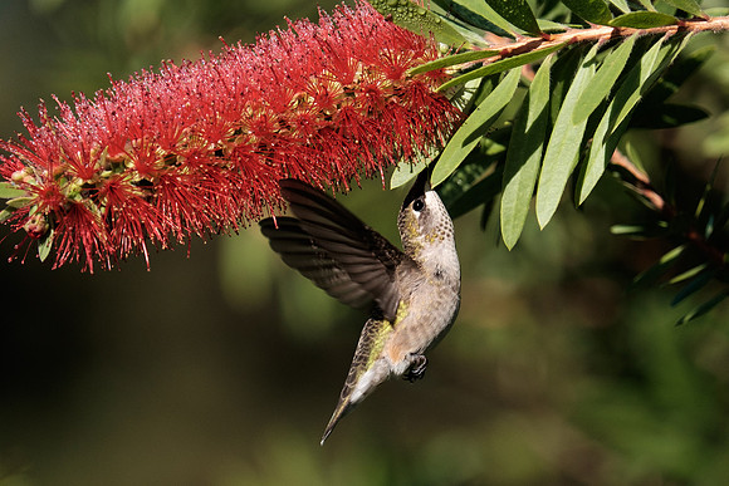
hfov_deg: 4.4
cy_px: 207
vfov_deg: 3.0
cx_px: 398
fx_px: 9428
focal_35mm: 466
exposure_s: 1/2000
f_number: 4.8
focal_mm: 200
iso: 400
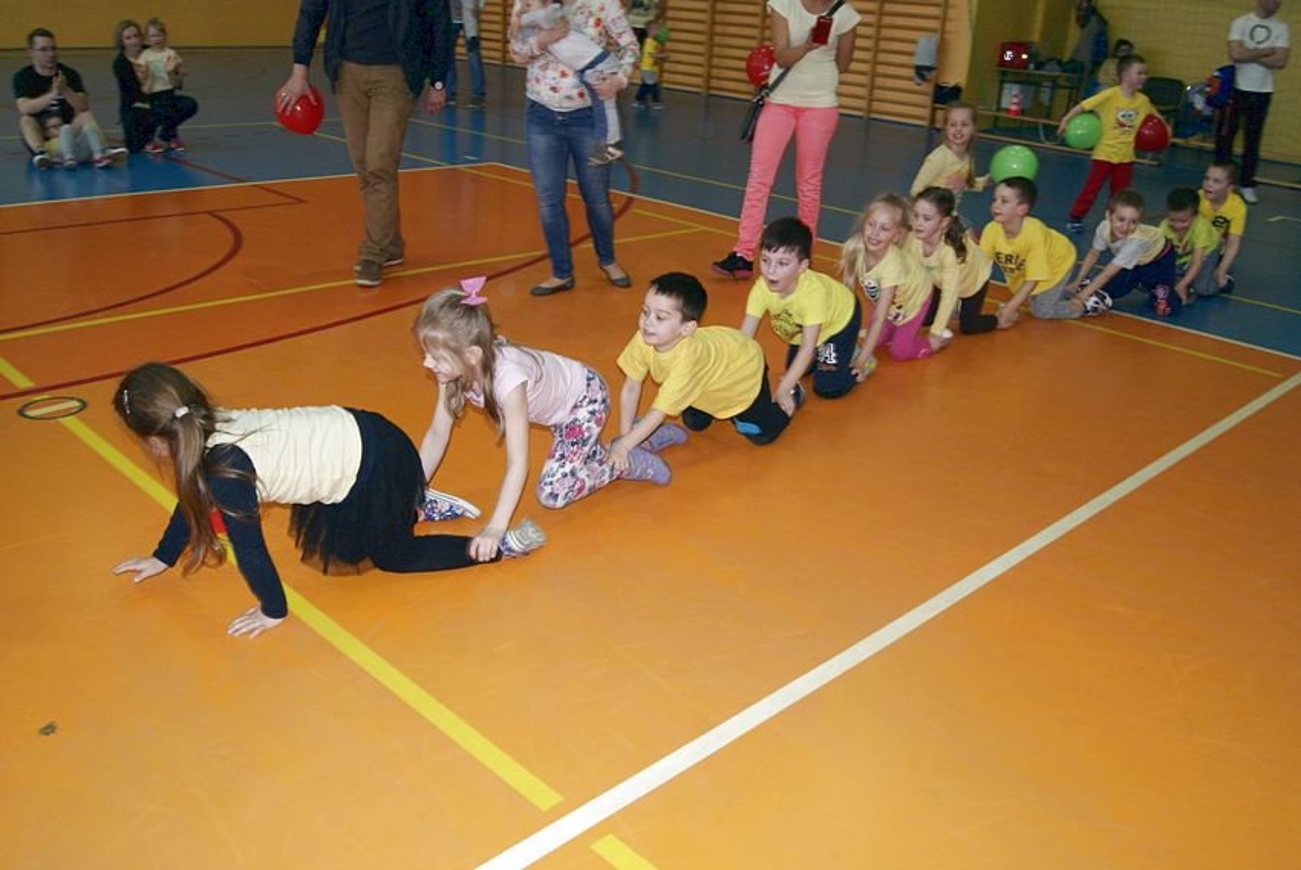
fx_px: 1085
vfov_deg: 43.7
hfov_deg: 61.9
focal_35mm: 30
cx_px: 650
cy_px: 435
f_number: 5.6
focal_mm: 20
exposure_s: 1/60
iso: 400
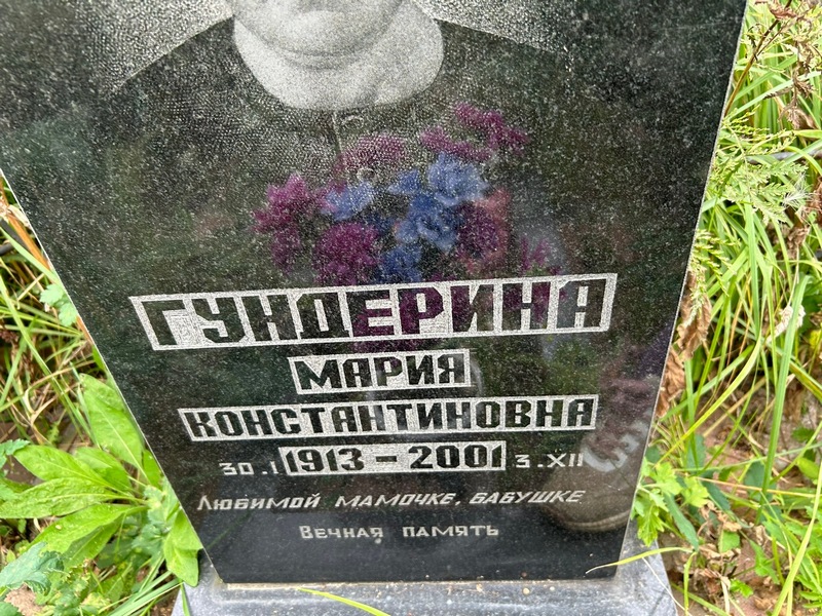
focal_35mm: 26
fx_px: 617
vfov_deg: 53.1
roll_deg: +5.0
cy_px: 308
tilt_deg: -38.4
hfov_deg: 67.3
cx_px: 411
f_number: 1.5
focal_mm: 5.7
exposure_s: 1/121
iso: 80
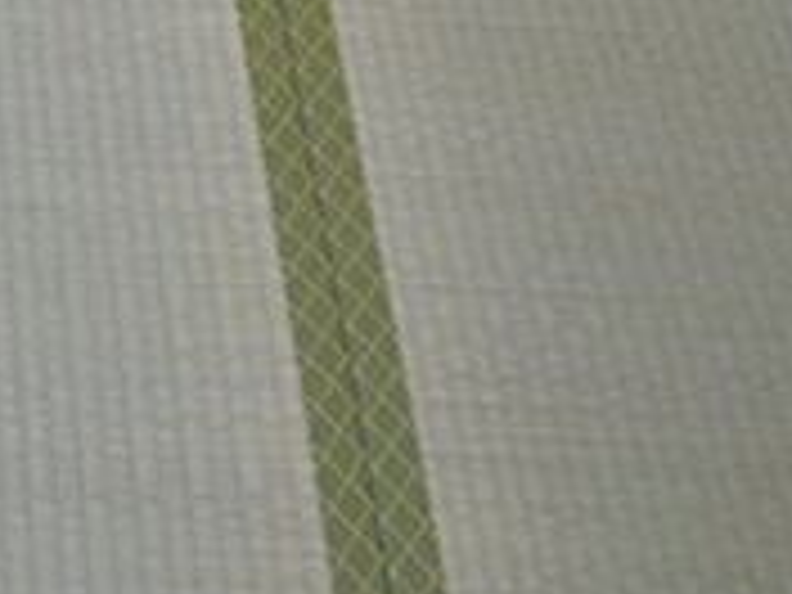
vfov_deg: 10.4
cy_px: -292
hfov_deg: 13.6
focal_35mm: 138
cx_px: -346
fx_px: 3157
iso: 200
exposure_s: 1/60
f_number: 3.1
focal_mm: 6.3
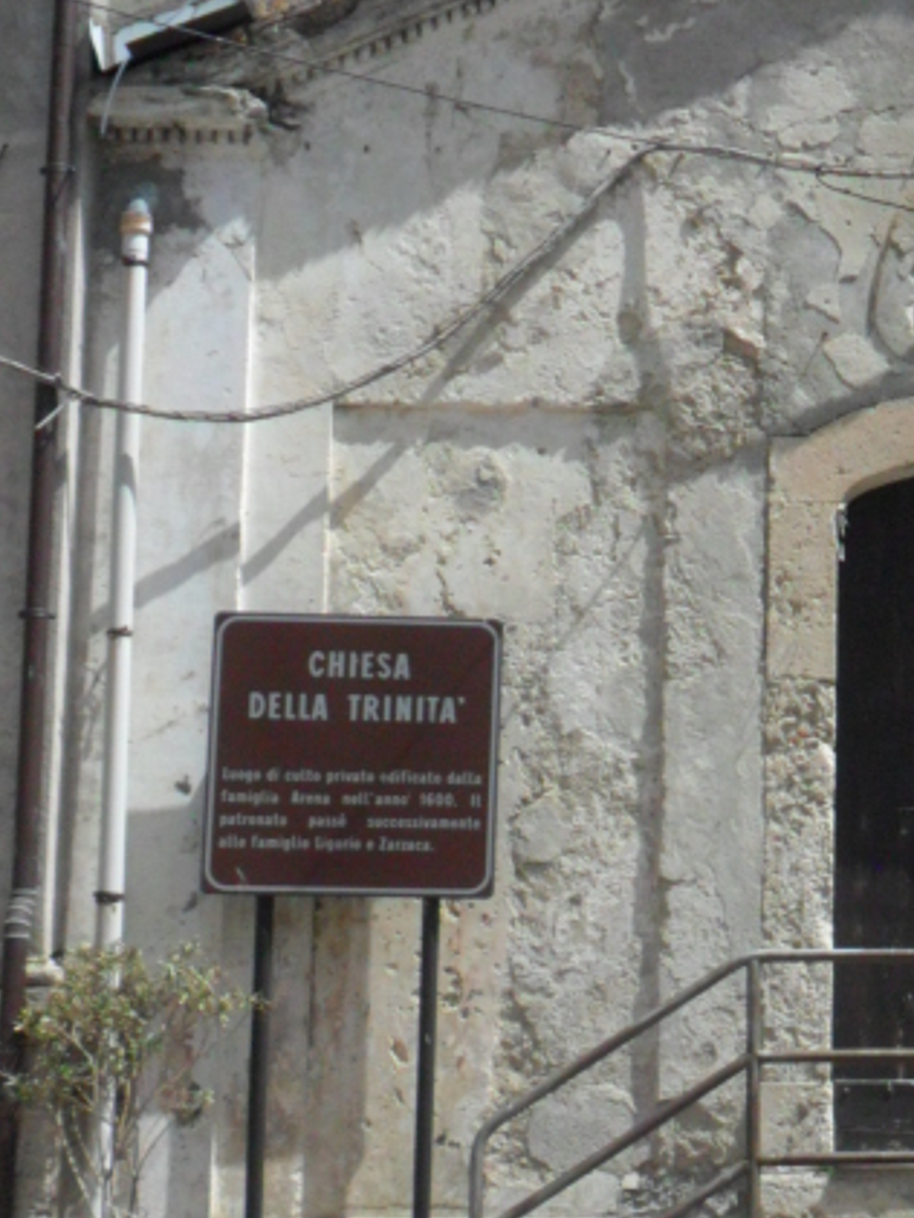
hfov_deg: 15.9
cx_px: 1067
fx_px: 3167
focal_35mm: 90
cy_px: 582
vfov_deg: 21.8
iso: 80
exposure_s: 1/250
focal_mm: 6.6
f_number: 10.1
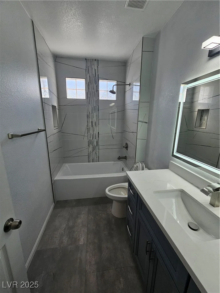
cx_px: 110
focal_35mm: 13
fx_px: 110
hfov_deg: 89.9
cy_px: 146
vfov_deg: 106.2
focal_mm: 2.2
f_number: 2.2
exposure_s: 1/207
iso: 100
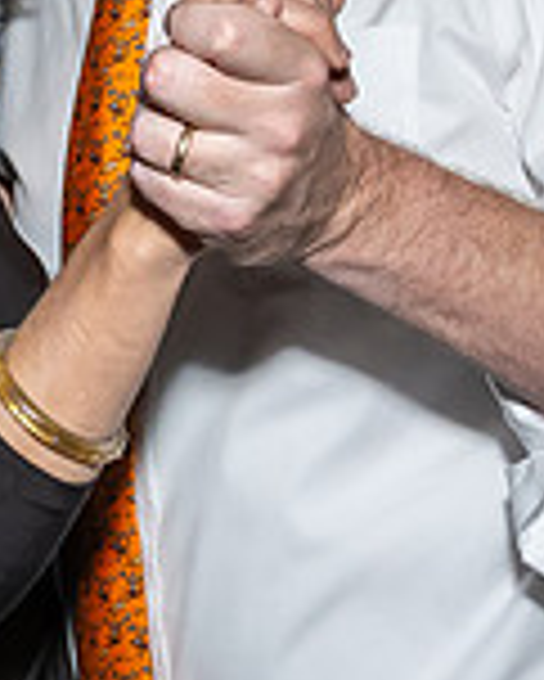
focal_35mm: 120
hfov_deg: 12.8
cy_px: -17
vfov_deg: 15.7
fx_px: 2413
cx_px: 109
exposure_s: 1/250
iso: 1000
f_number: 7.1
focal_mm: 17
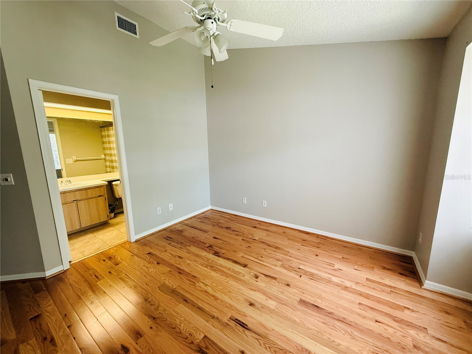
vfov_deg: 85.7
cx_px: 236
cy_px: 177
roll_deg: +0.7
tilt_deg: -7.5
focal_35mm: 14
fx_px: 191
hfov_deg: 102.1
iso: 400
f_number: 2.2
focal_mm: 2.22
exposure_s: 1/60
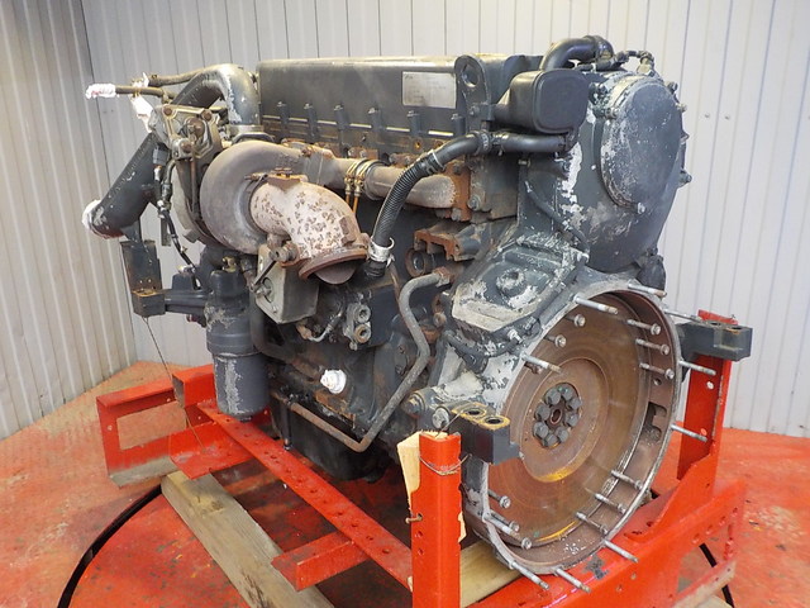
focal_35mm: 30
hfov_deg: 60.0
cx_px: 405
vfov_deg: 46.8
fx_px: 702
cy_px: 304
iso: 400
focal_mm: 4.1
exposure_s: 1/20
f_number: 3.3
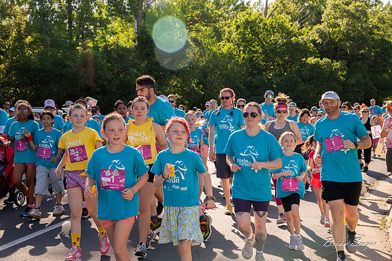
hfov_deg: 34.5
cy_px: 130
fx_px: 631
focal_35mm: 58
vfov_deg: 23.4
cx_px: 196
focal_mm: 58
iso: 800
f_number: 8
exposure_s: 1/1000
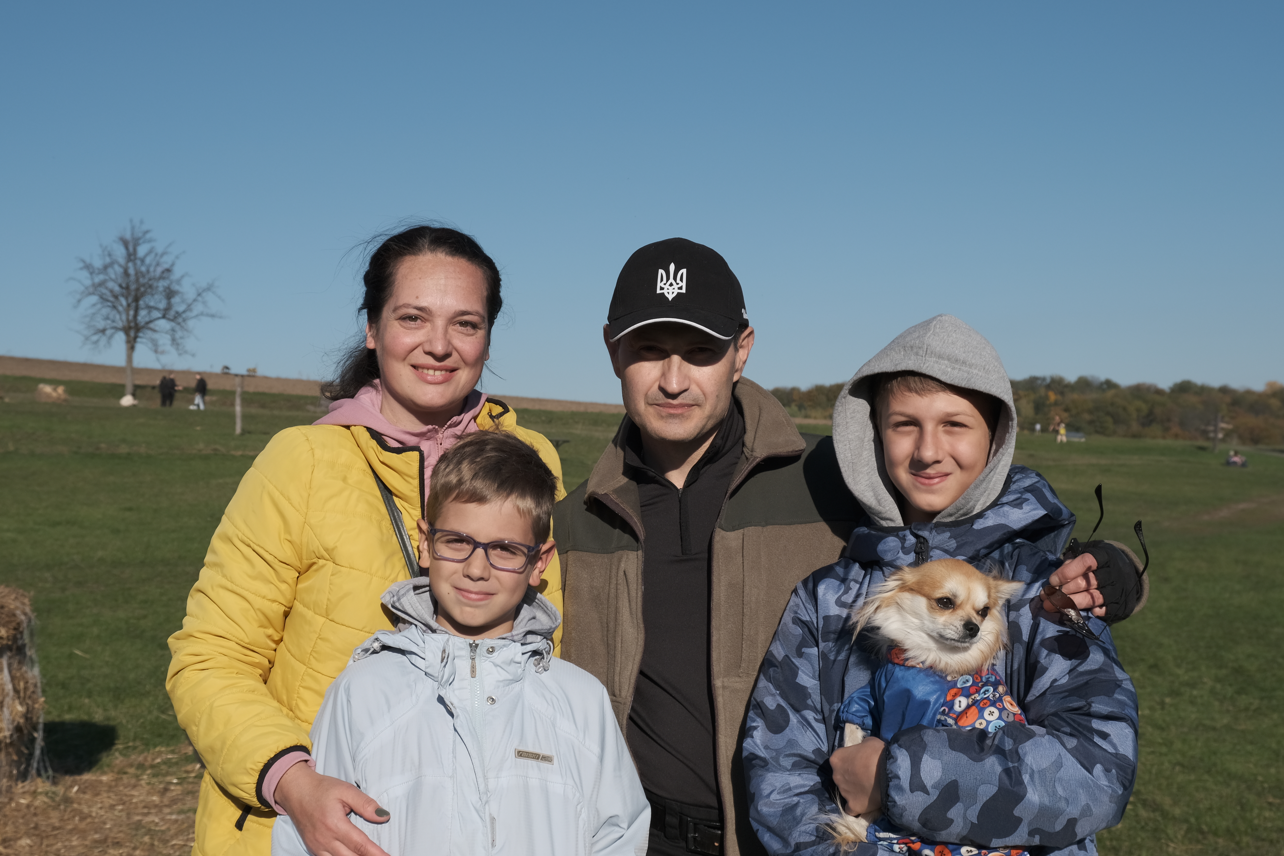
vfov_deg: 36.9
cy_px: 428
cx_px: 642
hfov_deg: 53.1
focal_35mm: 36
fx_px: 1284
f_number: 5.6
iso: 160
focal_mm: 24.3
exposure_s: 1/1100
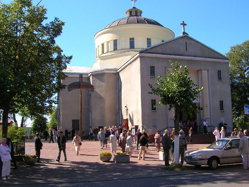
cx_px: 138
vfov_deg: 37.7
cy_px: 93
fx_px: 273
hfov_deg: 48.9
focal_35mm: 38
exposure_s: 1/206
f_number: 4.9
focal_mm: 5.7
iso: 50
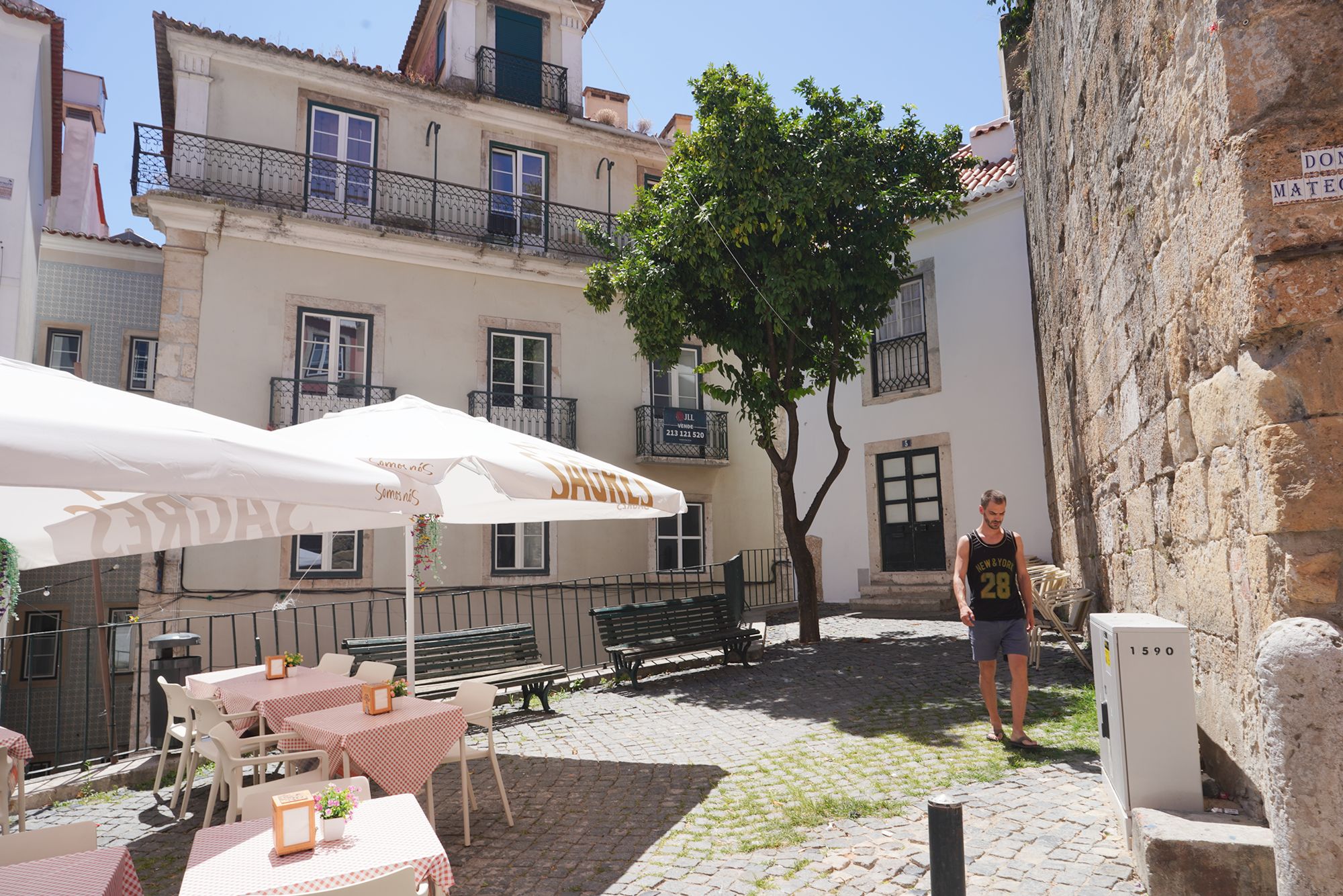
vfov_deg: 53.1
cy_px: 448
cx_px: 672
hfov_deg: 73.7
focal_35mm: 24
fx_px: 895
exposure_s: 1/100
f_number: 13
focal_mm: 24
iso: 100
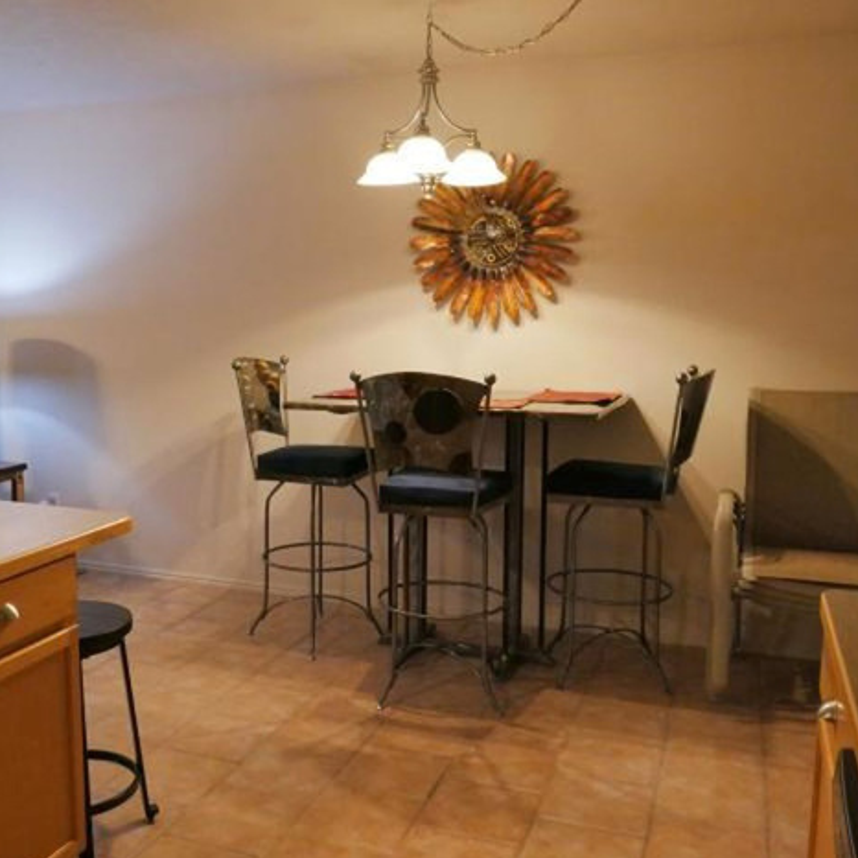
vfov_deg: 48.5
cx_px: 348
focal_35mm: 34
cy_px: 427
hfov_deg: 48.2
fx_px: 953
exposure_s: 1/15
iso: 3200
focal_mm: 14
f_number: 14
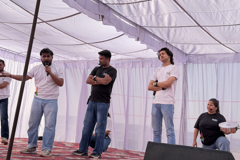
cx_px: 120
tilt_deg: +7.9
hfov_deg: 39.6
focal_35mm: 50
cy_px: 79
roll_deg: -5.2
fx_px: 333
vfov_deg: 27.0
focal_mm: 6.76
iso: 64
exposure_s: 1/4329
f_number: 1.78
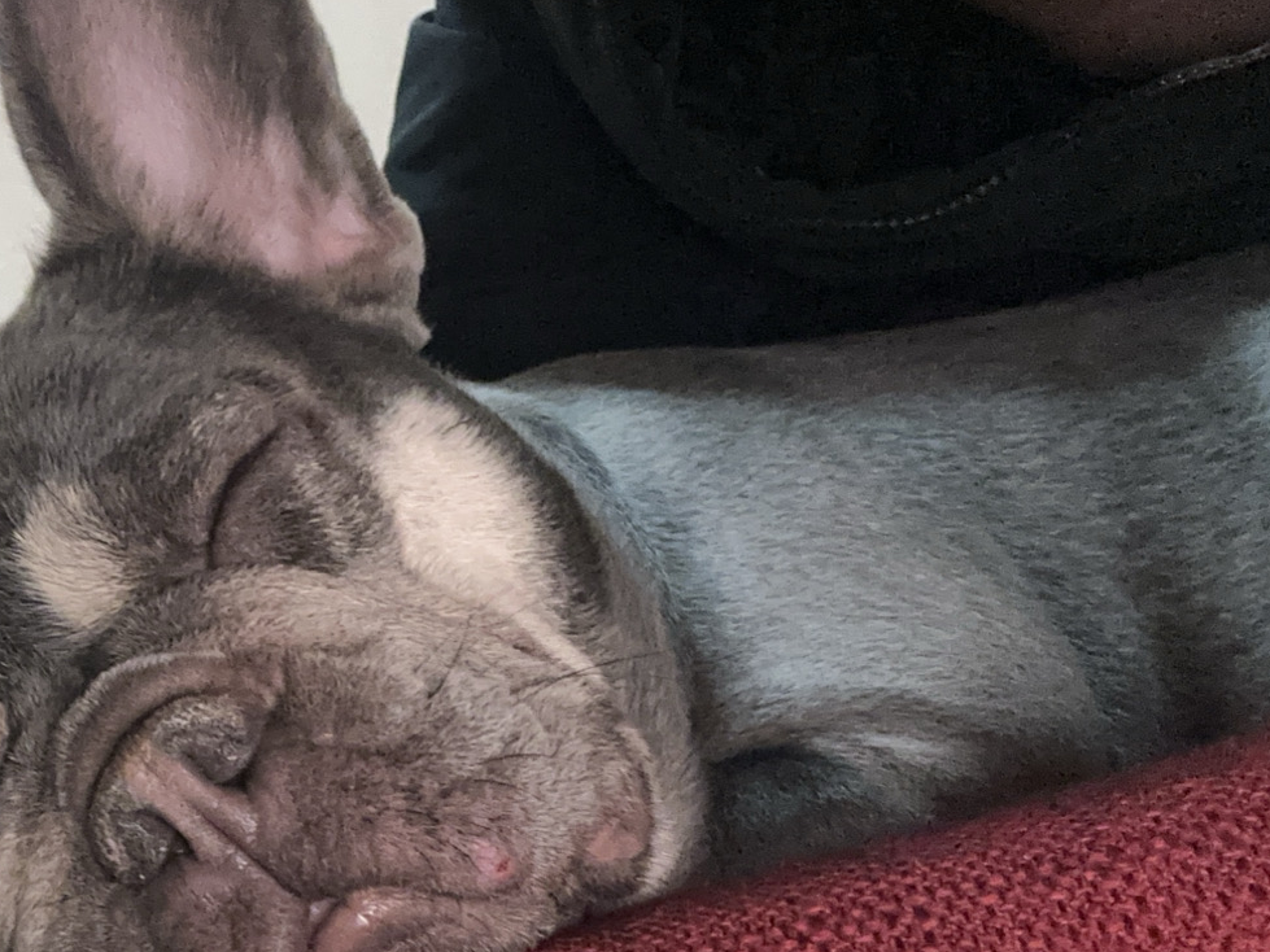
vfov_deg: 30.6
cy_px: 654
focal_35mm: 47
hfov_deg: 38.4
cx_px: 198
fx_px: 1724
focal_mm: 2.69
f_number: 1.9
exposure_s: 1/25
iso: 400
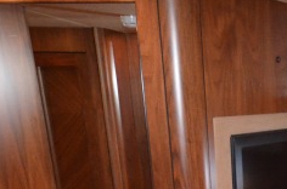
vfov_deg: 17.8
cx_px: 310
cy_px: 311
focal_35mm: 65
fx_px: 517
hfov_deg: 28.4
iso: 3200
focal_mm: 10
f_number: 4
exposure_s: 1/60
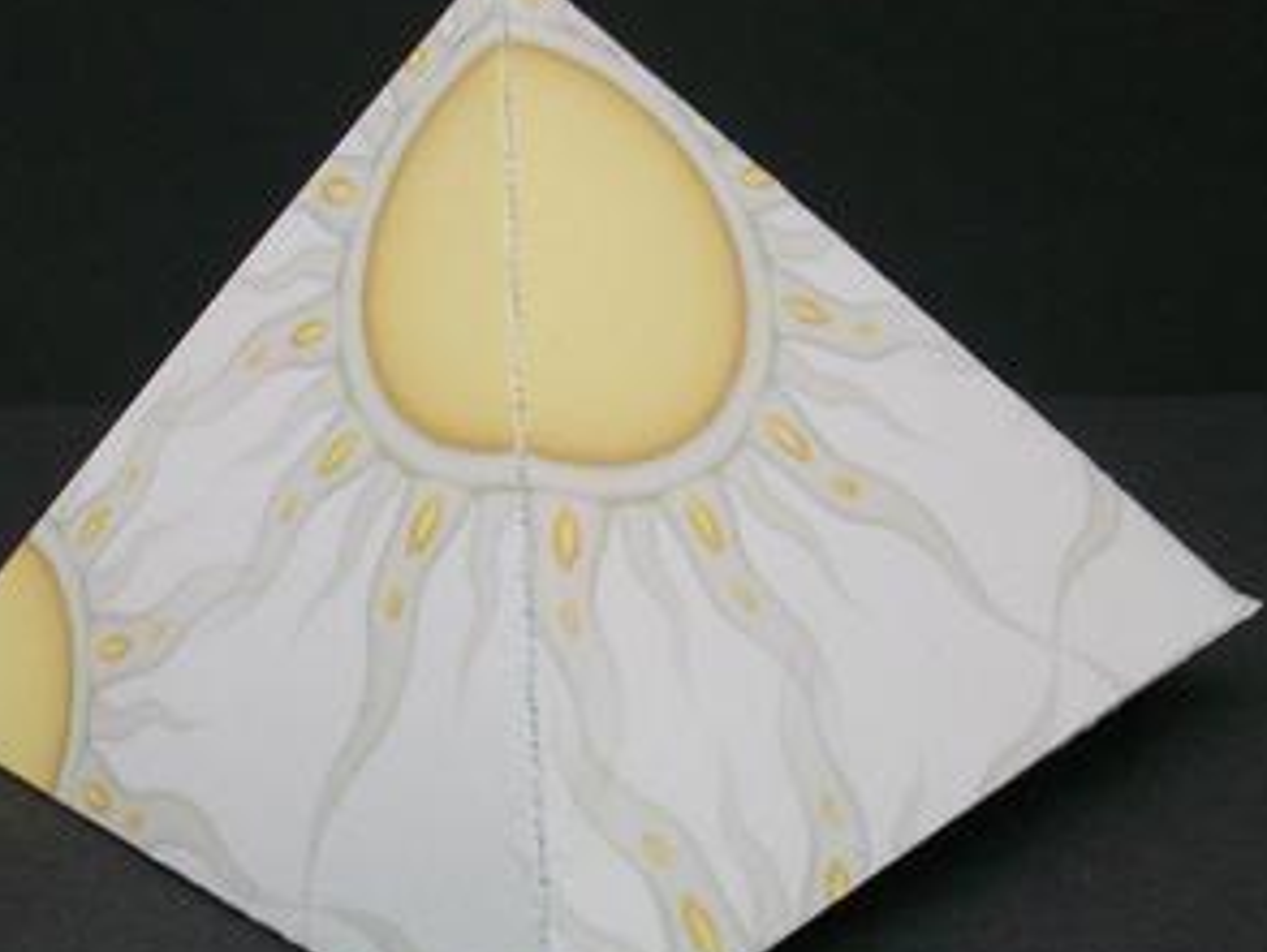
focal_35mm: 52
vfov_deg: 28.1
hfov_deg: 36.7
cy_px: 431
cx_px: 541
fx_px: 1905
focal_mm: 5.7
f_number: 2.8
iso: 80
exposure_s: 1/100
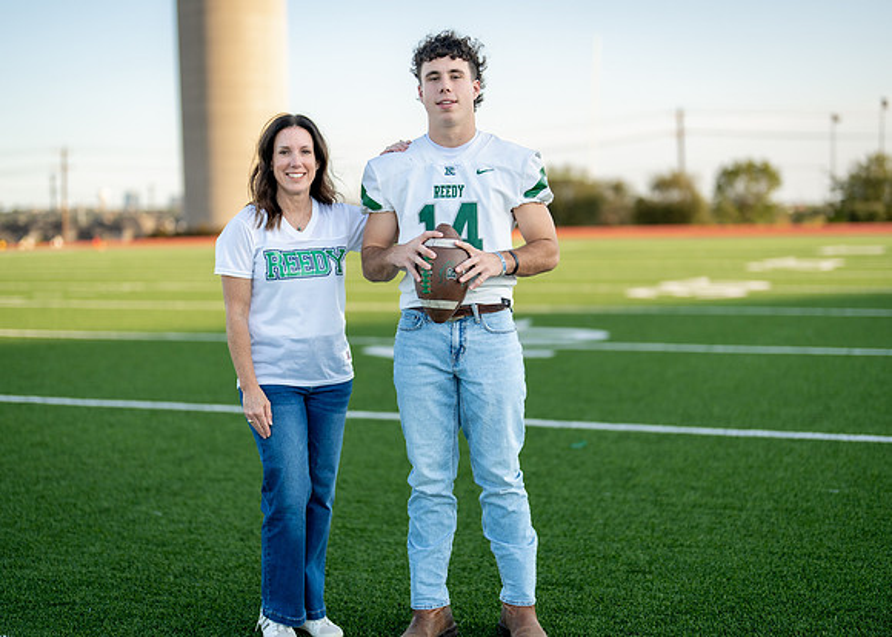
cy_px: 318
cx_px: 446
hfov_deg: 35.7
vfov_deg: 25.9
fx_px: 1383
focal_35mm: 55
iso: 100
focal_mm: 50
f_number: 1.2
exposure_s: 1/1600
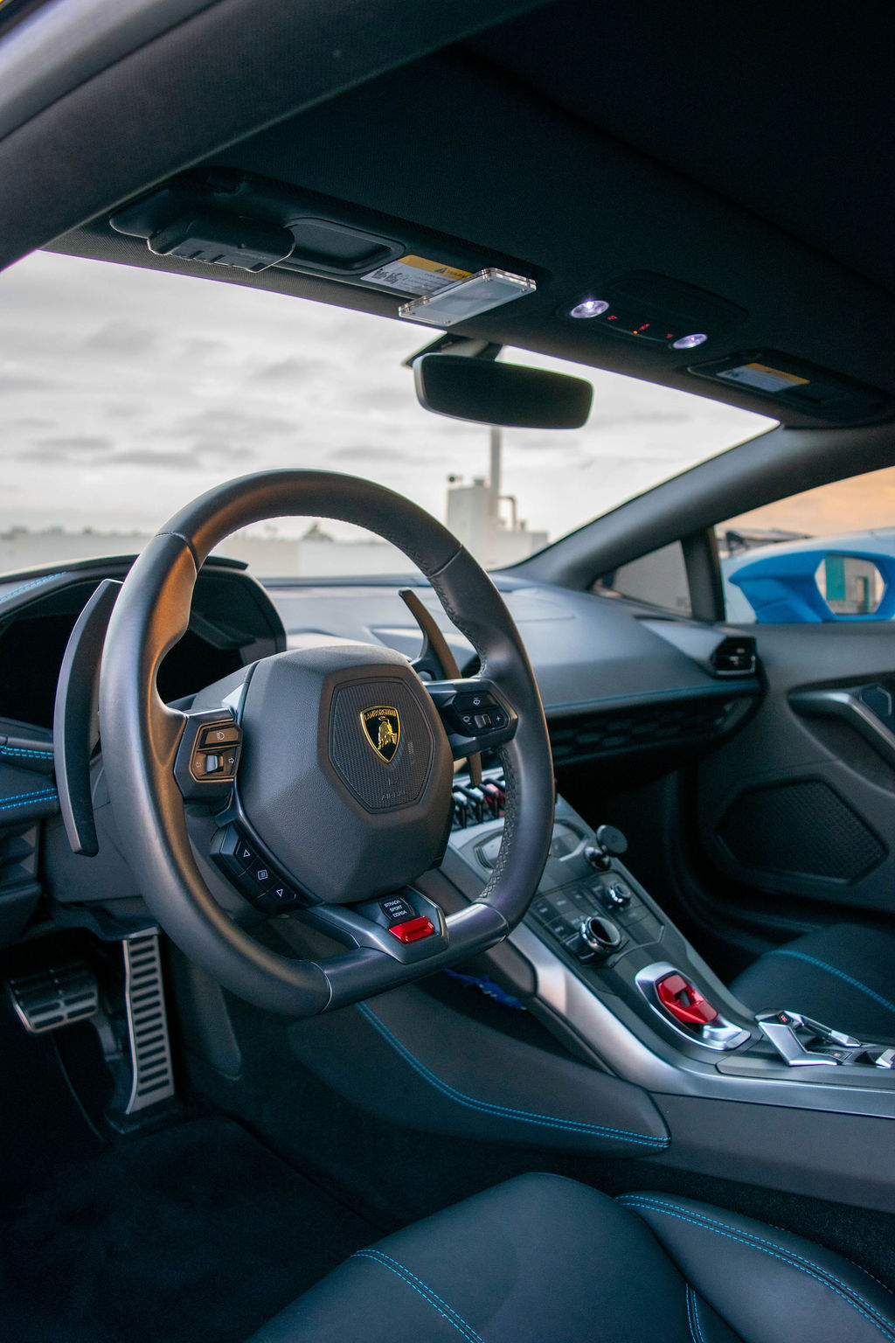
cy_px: 672
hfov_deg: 47.9
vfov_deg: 67.4
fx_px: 1007
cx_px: 448
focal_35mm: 27
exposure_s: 1/60
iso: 400
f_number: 4
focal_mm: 18
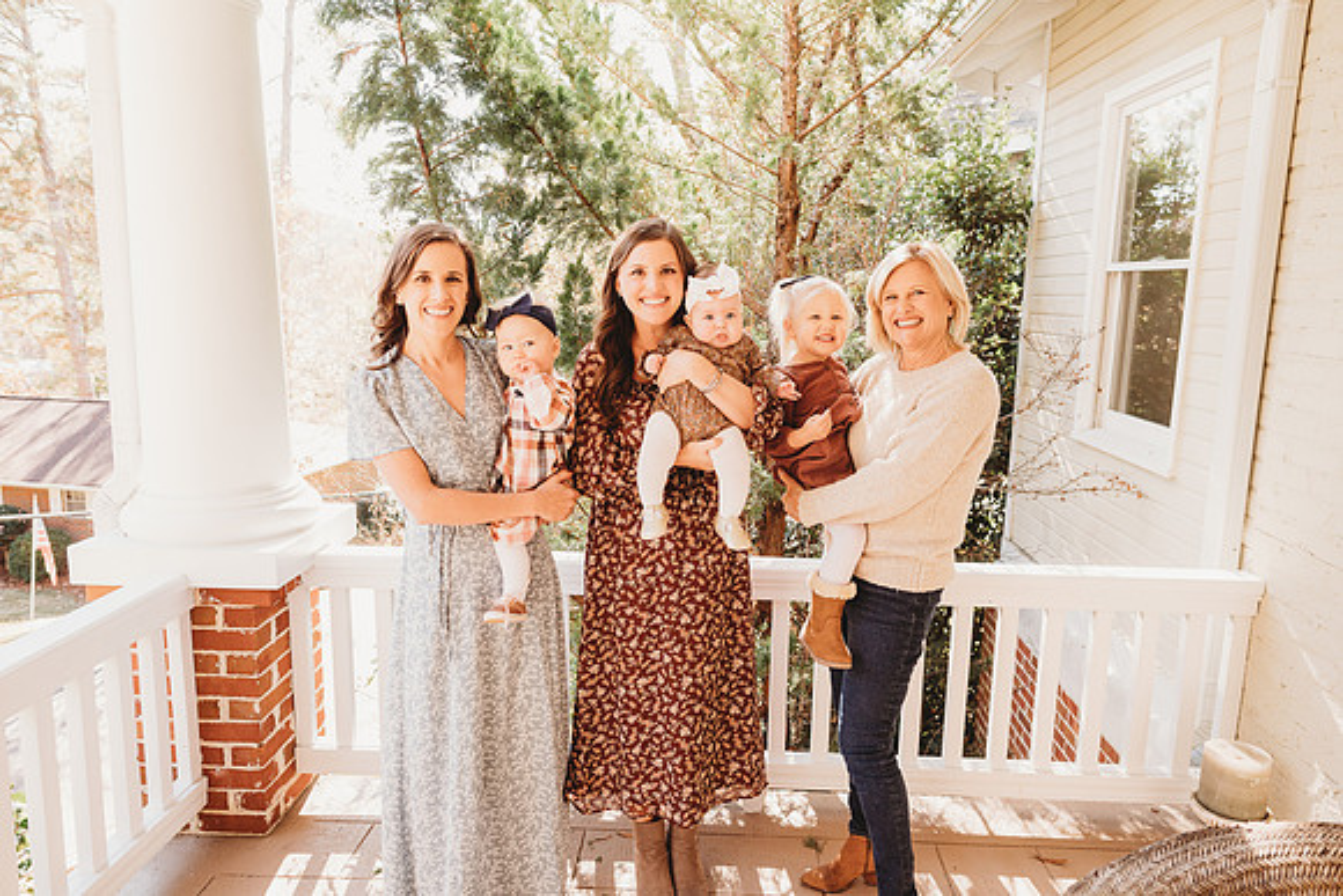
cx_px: 672
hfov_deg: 73.7
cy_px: 448
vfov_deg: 53.2
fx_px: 896
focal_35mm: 24
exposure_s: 1/200
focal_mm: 24
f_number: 4.5
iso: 400
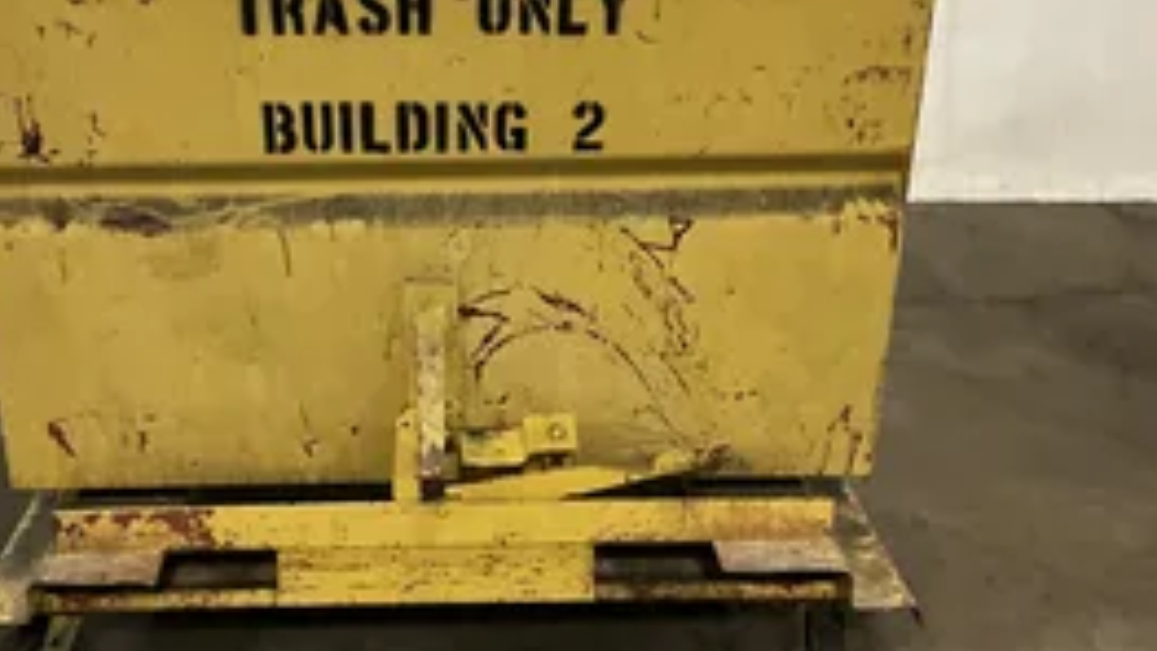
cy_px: 233
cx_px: 471
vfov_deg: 24.8
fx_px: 1473
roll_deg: +2.5
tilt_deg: -16.8
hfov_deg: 42.7
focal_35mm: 48
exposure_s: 1/60
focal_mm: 3
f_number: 1.8
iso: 250
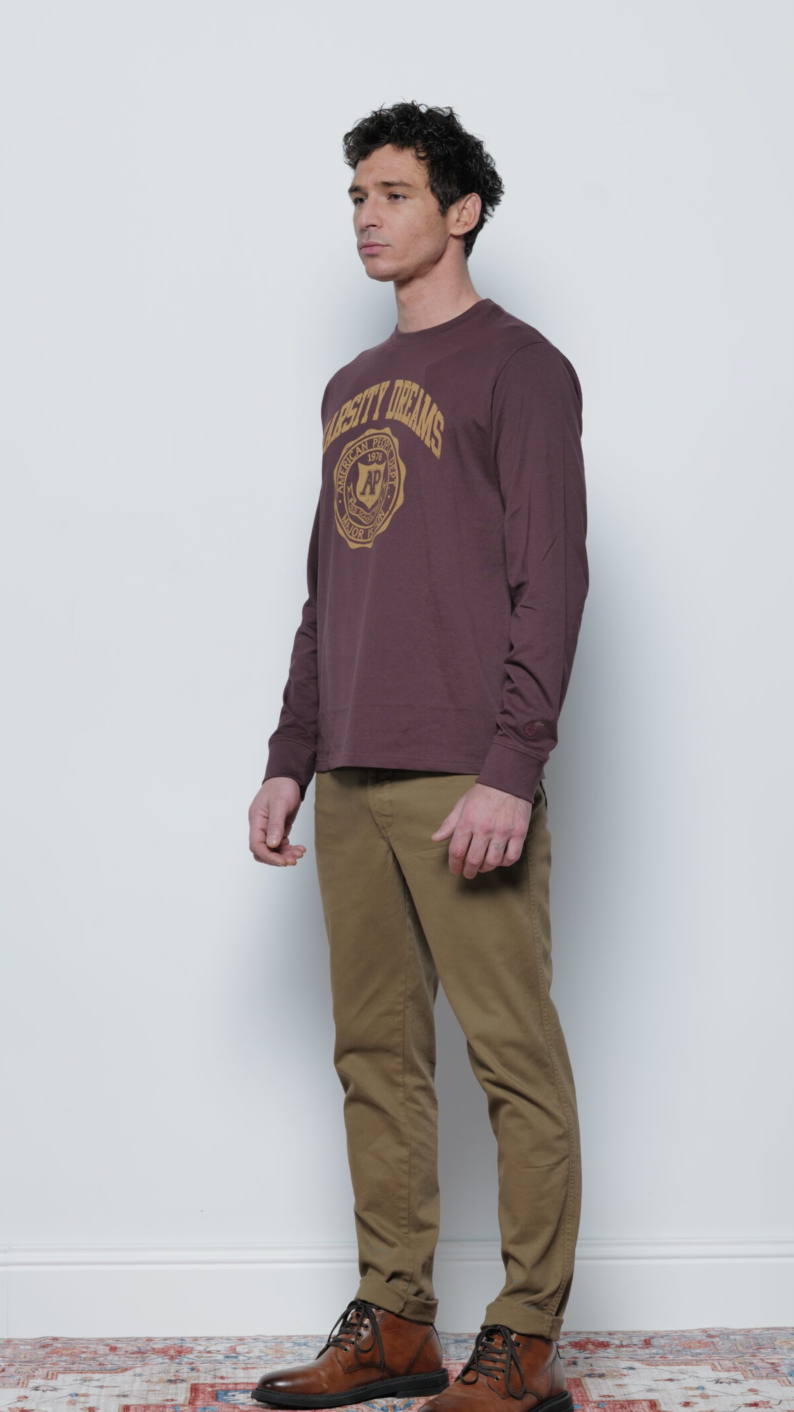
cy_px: 661
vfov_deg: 18.8
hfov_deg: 10.6
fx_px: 4268
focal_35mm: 114
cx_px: 391
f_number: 6.3
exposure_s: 1/200
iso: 100
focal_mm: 90
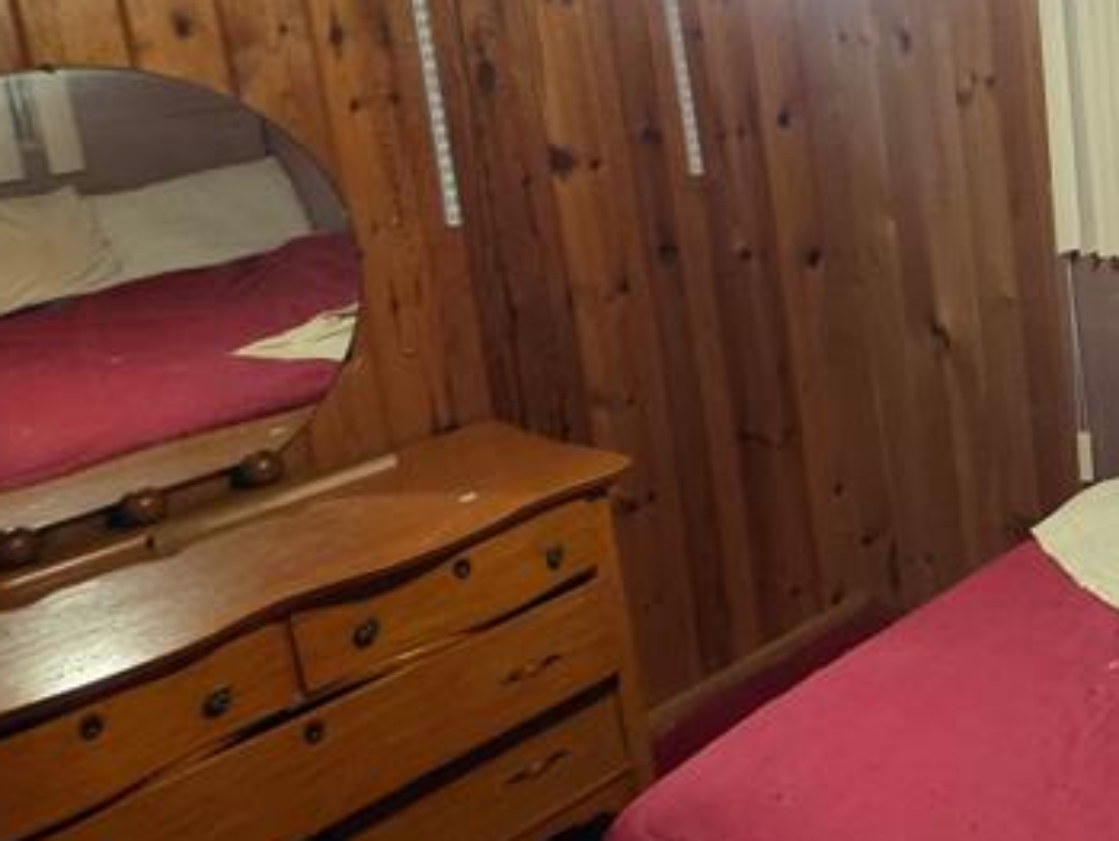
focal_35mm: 38
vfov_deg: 36.7
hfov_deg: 38.5
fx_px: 1229
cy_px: 195
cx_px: 1288
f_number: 1.9
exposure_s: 1/60
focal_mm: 2.2
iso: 1000
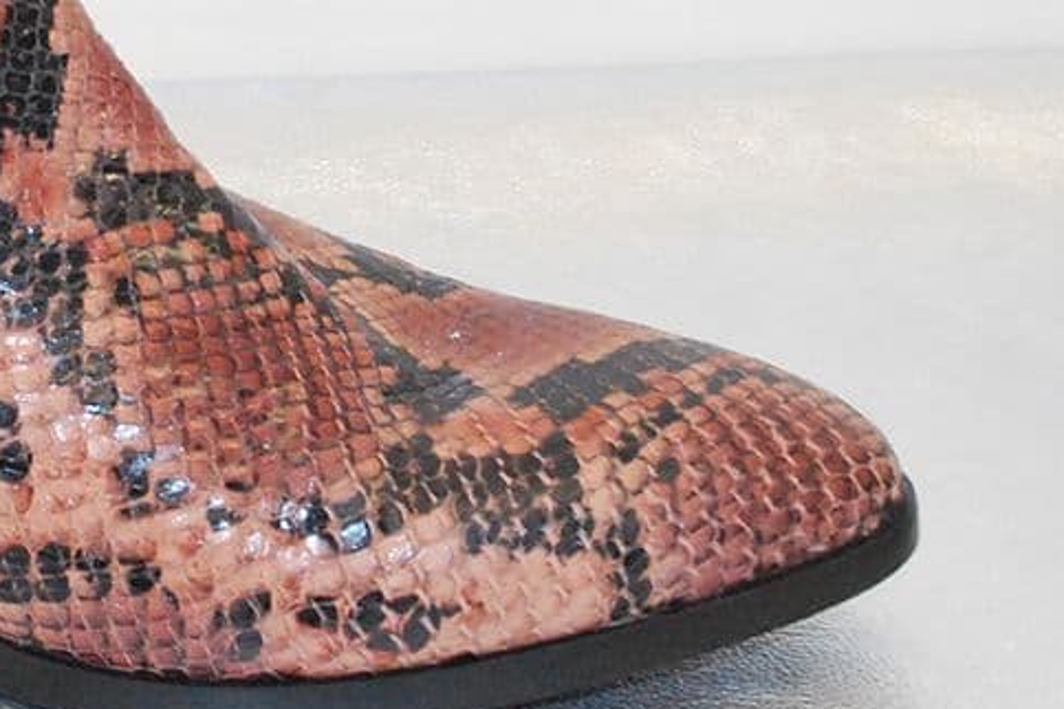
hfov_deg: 23.5
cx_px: -40
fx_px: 2423
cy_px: 106
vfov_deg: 16.5
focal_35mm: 82
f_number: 10
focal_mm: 22
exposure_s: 1/200
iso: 1600
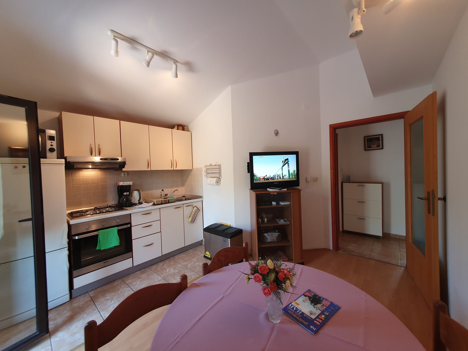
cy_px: 176
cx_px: 234
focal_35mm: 13
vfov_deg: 89.9
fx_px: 176
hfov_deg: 106.2
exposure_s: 1/50
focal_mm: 1.8
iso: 125
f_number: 2.2
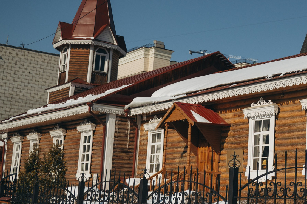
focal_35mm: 64
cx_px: 316
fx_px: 545
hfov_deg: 29.1
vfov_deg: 21.2
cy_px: 83
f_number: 2.8
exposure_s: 1/8000
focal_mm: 28
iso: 100
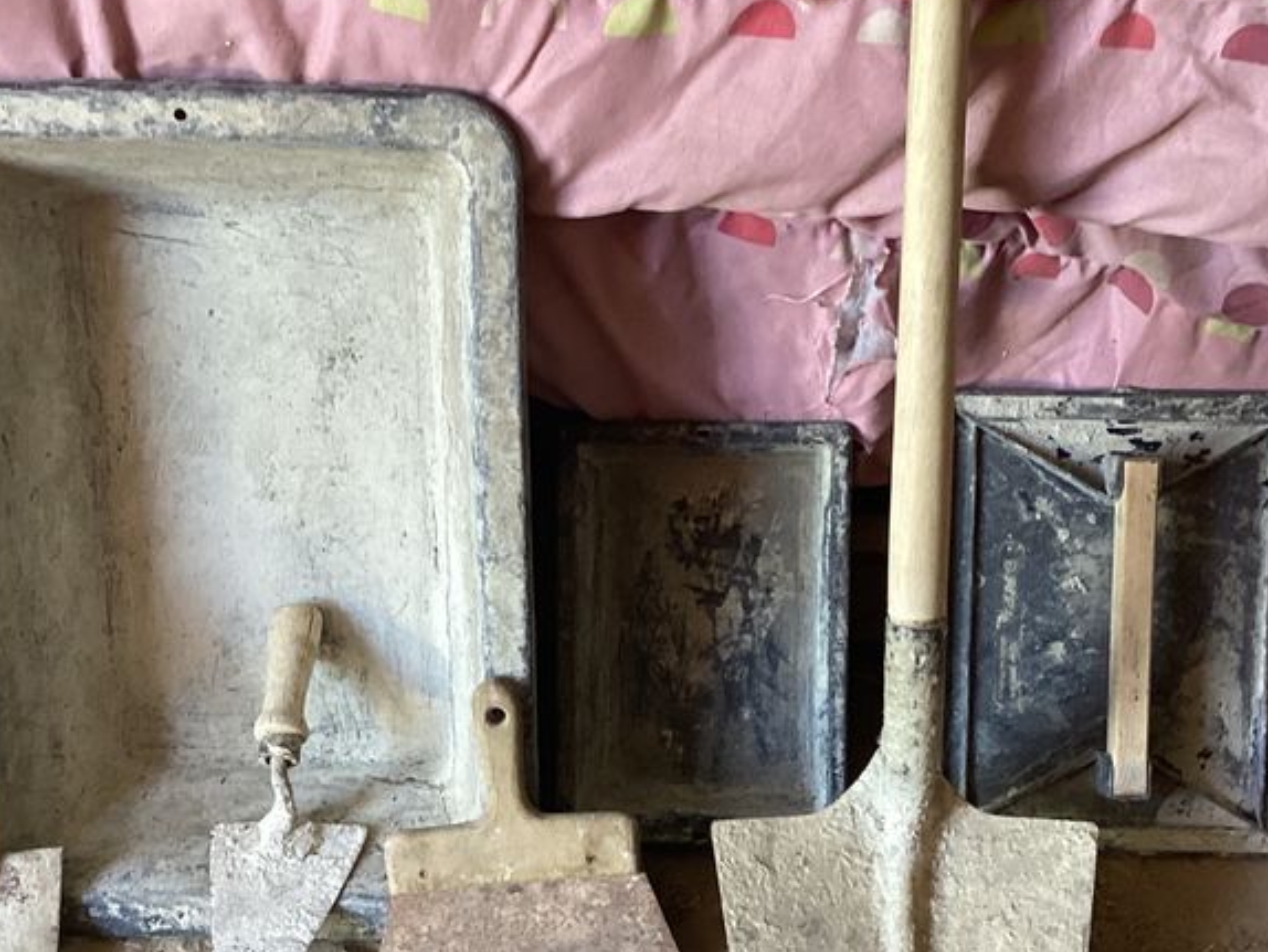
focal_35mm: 54
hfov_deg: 35.5
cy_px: 694
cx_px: 656
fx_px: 1979
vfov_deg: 26.8
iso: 160
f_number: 2.4
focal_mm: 3.3
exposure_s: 1/50
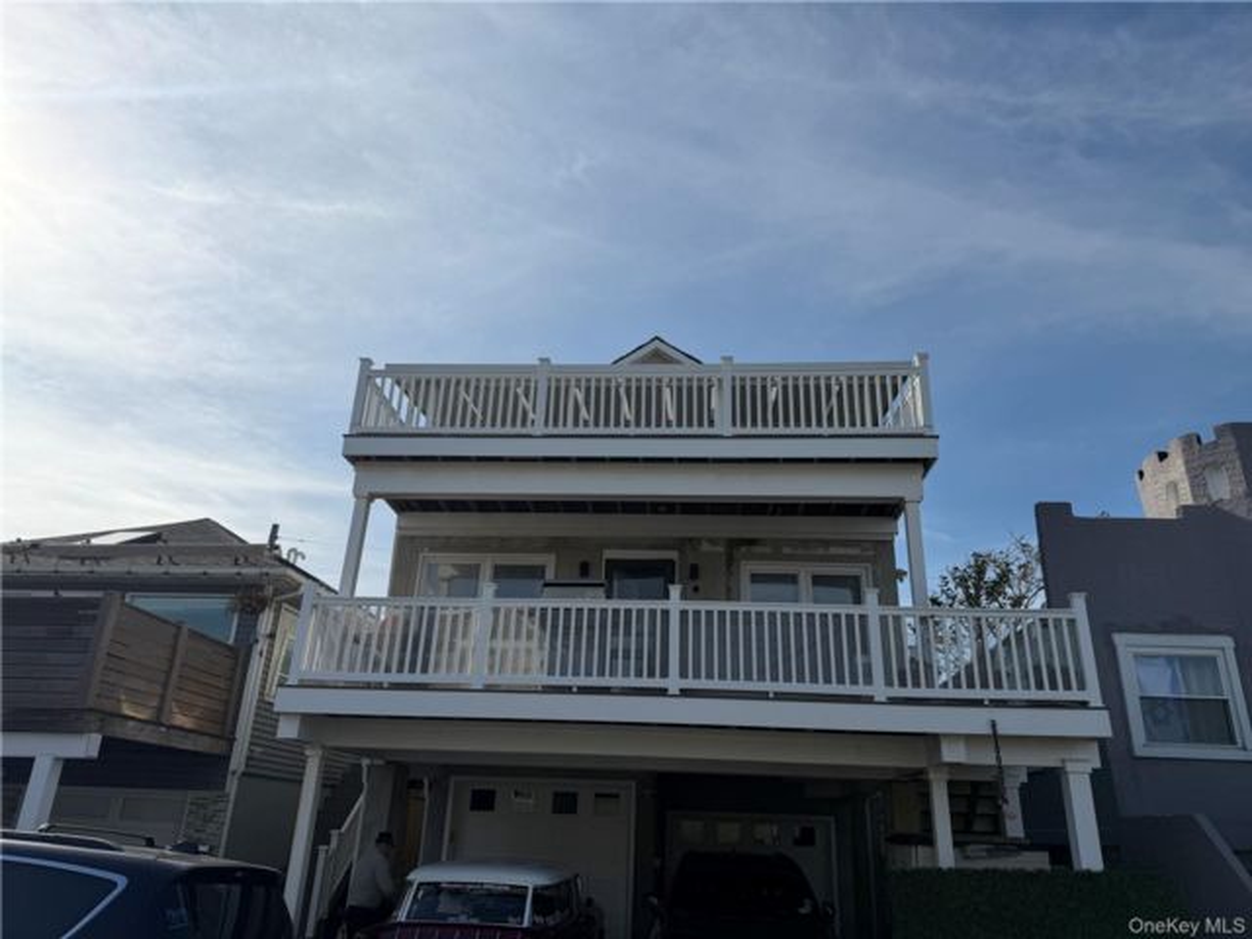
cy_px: 470
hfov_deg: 71.6
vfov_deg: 56.8
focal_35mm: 24
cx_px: 626
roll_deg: -2.4
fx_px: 868
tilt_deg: +22.8
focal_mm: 6.76
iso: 80
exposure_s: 1/9091
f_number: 1.78
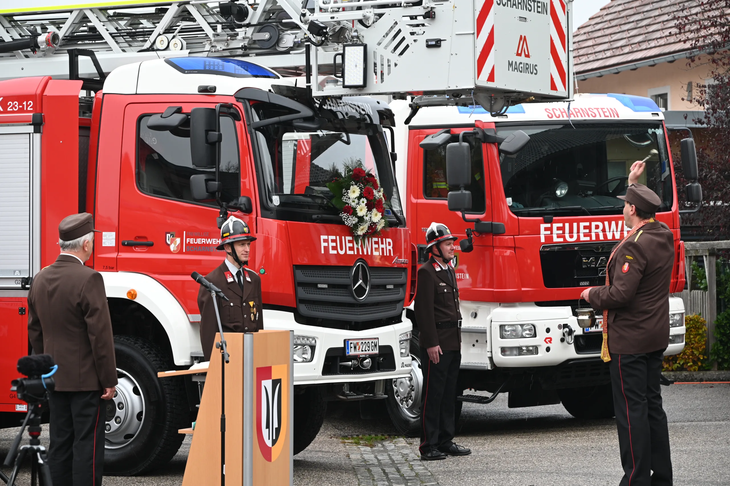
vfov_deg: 11.4
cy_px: 243
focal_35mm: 120
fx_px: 2432
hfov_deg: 17.1
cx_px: 365
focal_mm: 120
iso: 360
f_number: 8
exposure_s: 1/125
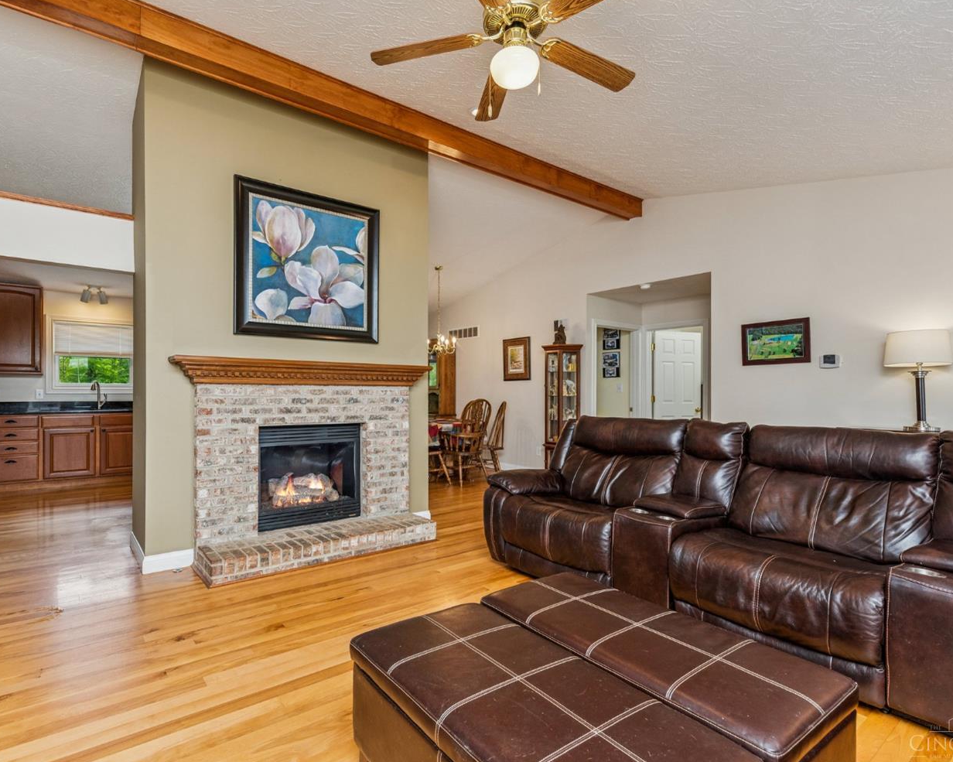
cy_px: 383
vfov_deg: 80.4
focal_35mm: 16
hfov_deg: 93.0
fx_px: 451
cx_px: 448
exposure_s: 1/125
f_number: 5.6
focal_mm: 14
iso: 500
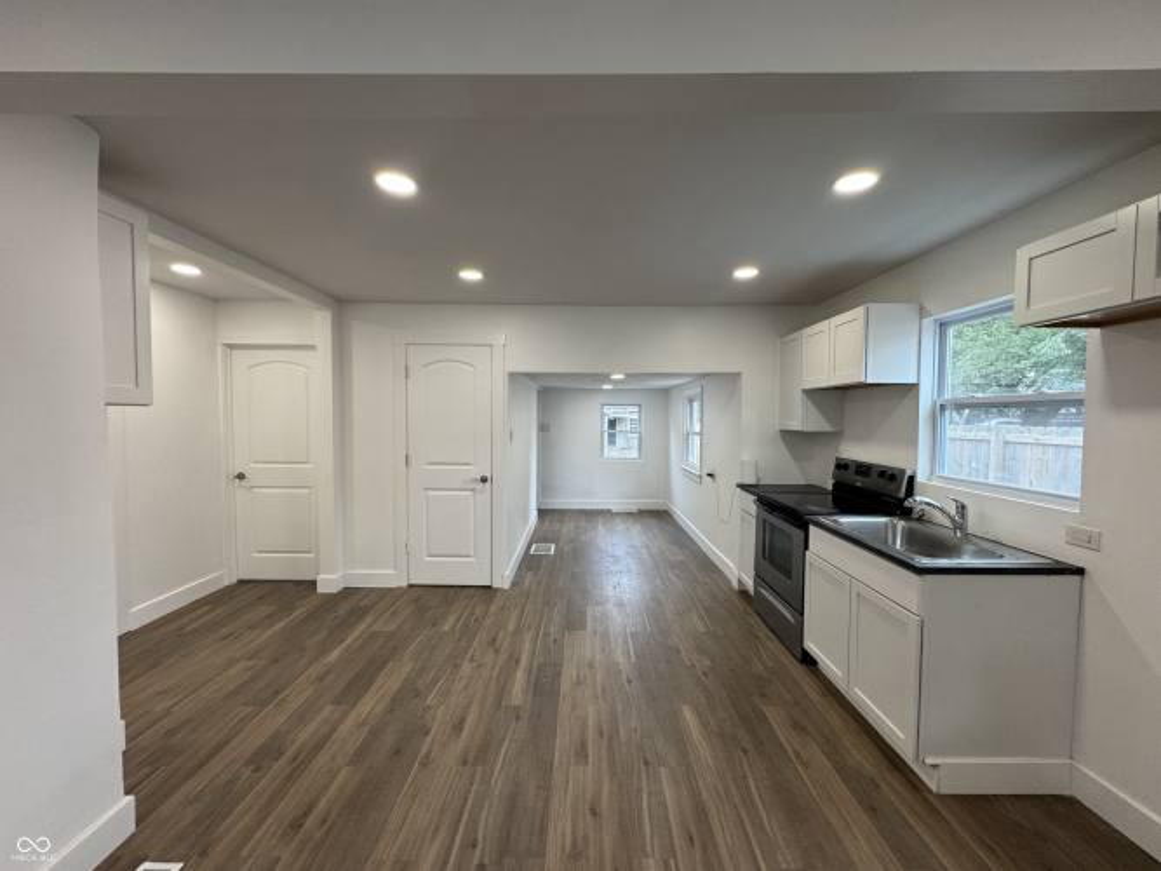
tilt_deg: -2.7
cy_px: 436
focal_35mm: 14
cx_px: 580
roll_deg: -0.4
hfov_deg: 102.1
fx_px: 469
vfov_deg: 85.7
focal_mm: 2.22
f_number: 2.2
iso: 125
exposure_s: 1/120
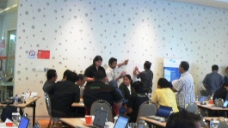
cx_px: 176
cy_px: 92
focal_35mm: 71
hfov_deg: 29.2
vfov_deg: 16.9
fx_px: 429
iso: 200
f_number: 2.8
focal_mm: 6
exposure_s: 1/4
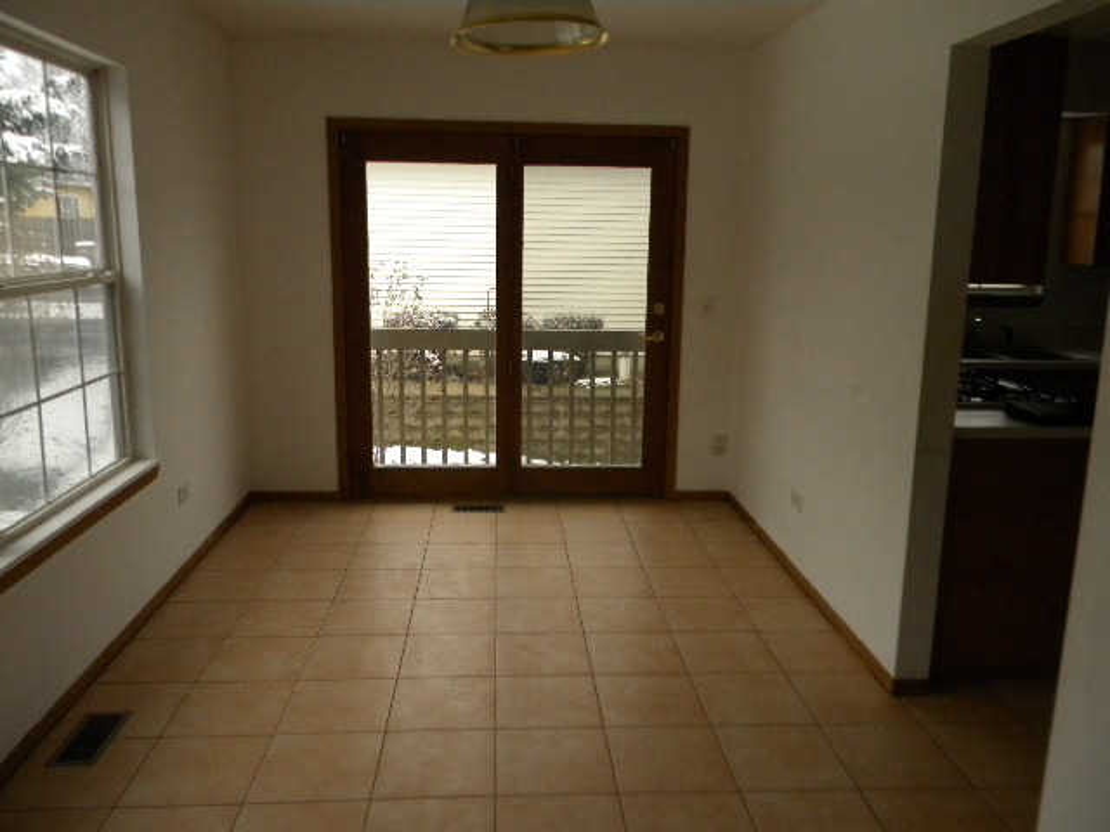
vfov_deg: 49.7
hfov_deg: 63.4
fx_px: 898
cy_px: 416
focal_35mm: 28
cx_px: 555
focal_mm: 5
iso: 400
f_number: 3.5
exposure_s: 1/50.6
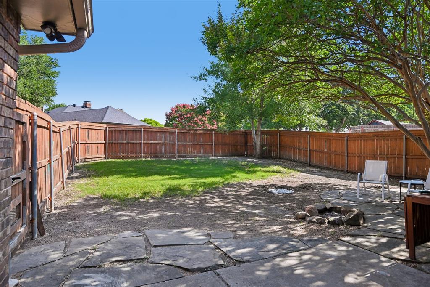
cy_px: 144
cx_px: 215
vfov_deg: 61.9
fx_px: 239
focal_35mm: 20
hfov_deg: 84.0
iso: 400
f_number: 8
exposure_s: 1/250
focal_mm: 20
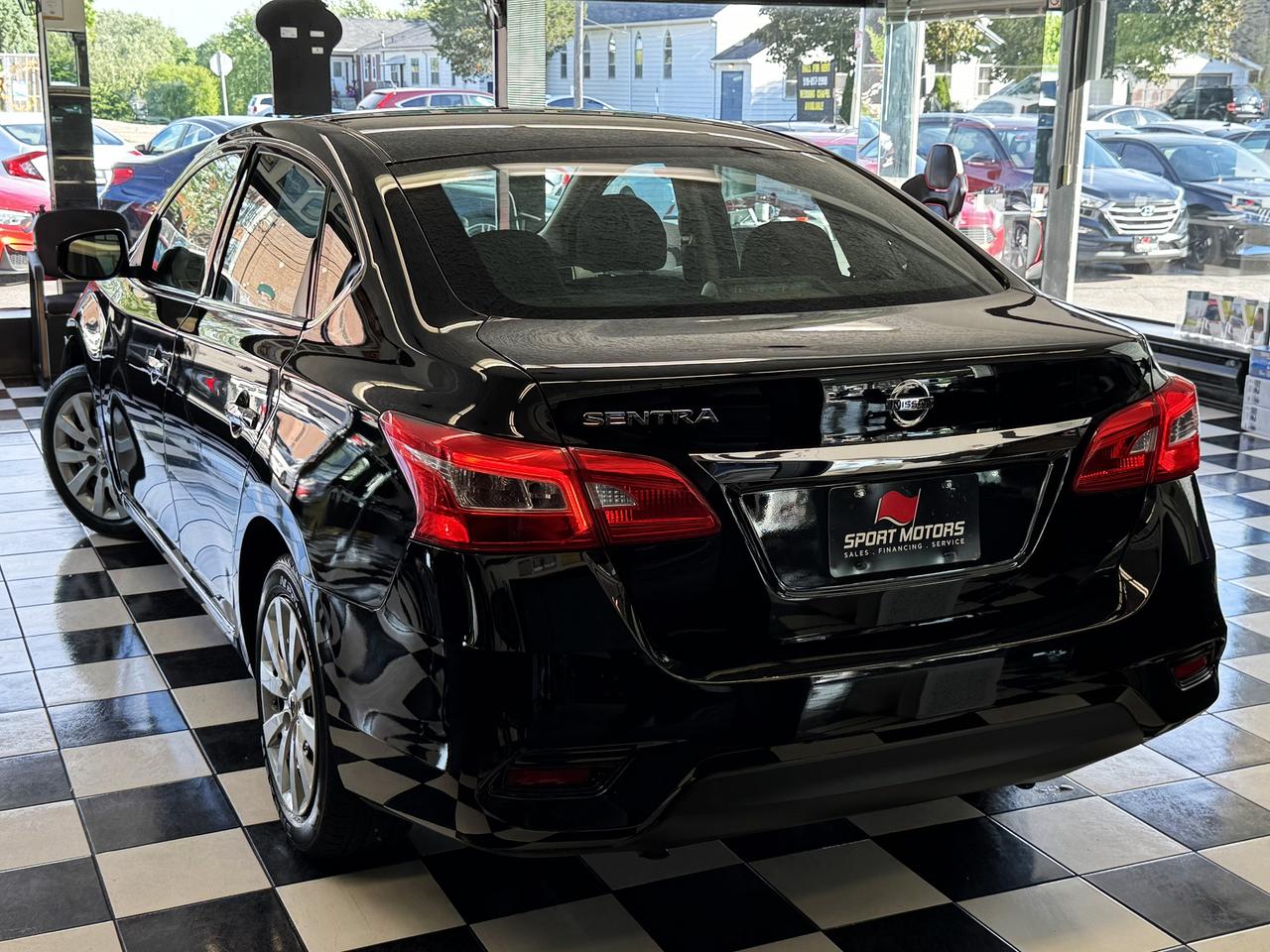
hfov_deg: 42.1
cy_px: 476
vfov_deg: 32.2
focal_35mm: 45
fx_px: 1651
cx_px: 635
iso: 64
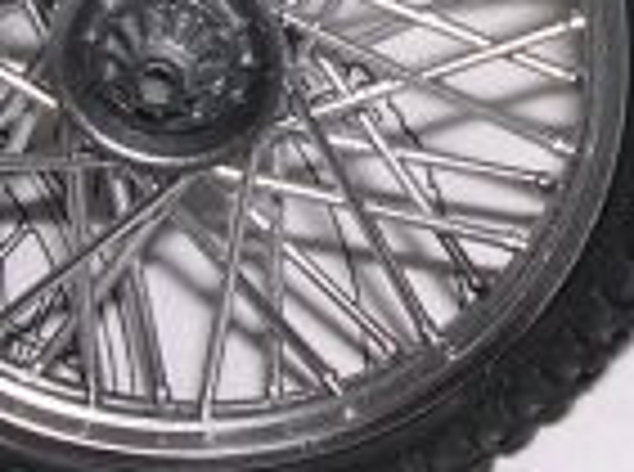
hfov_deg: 11.2
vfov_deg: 8.5
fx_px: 3160
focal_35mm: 173
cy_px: -27
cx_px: 827
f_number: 5.6
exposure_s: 1/60.1
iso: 100
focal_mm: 5.8
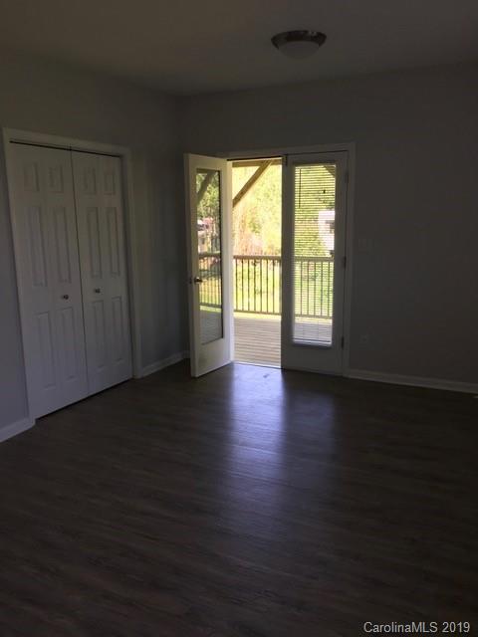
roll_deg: -0.2
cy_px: 318
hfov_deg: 48.2
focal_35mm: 29
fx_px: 534
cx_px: 239
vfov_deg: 61.7
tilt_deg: -9.9
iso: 50
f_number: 2.2
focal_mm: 4.15
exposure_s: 1/120
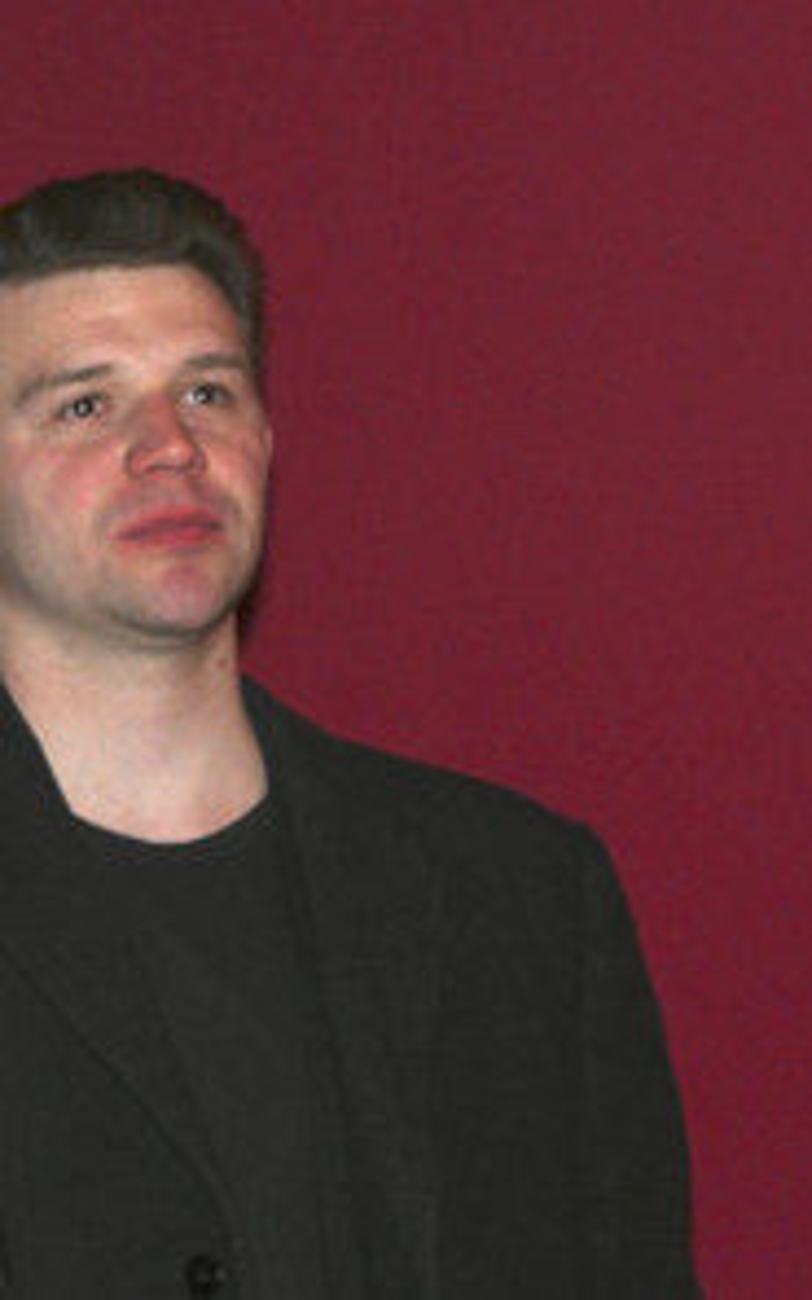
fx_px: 4391
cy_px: 646
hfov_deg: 10.4
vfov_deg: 16.8
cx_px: -169
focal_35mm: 124
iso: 2000
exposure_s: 1/100
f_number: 6.3
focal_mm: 80
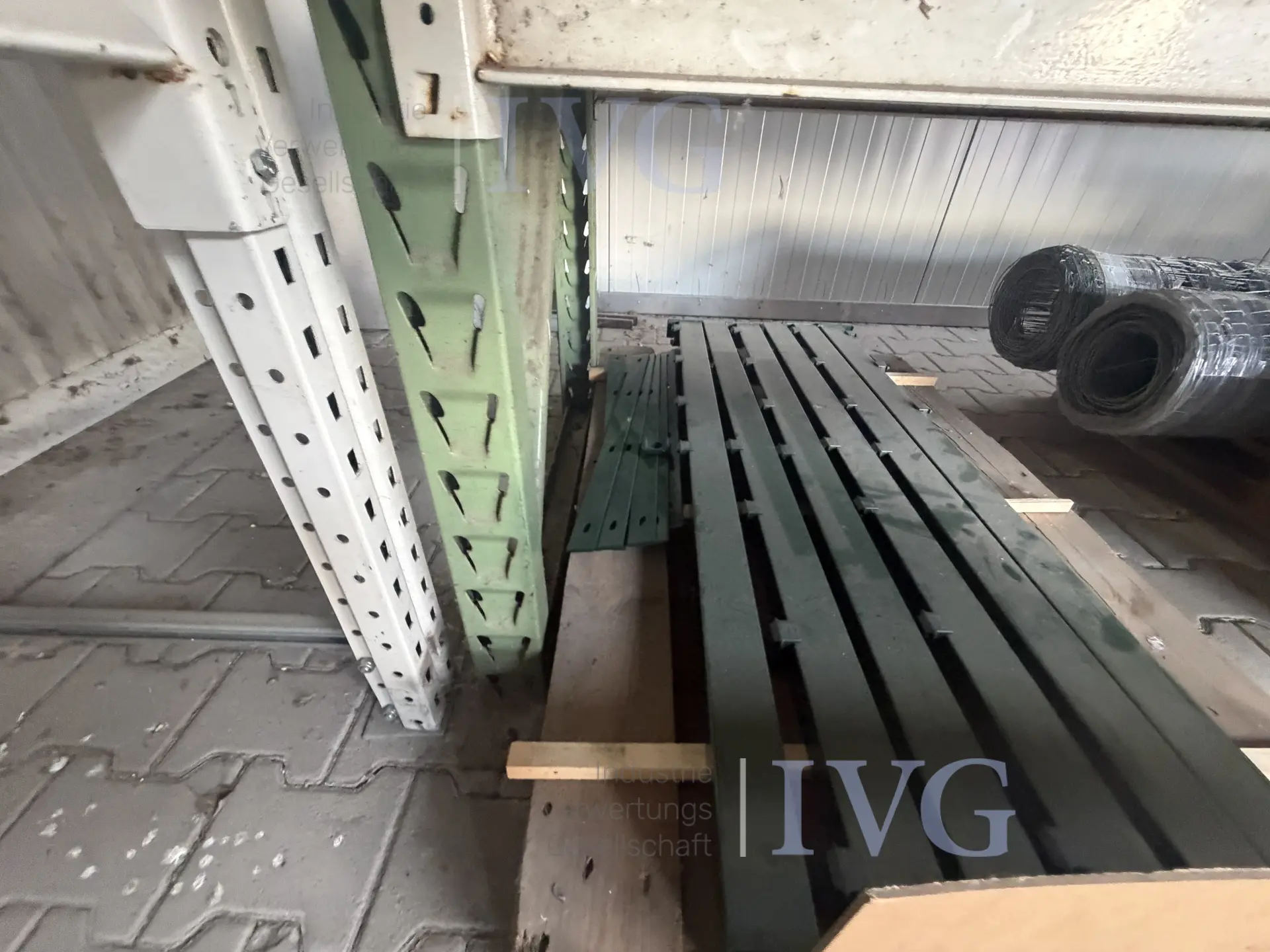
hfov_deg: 102.1
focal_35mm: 14
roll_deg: -7.5
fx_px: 514
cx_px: 635
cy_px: 476
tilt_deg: -34.5
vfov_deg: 85.7
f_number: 2.2
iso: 500
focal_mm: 2.22
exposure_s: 1/60
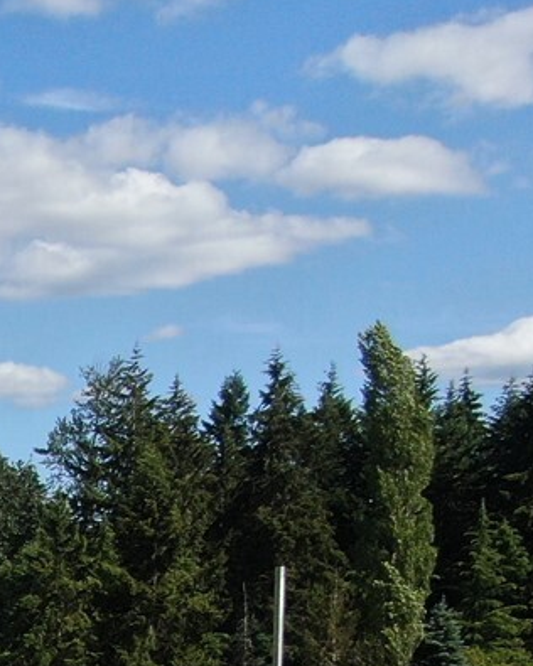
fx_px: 1873
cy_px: 943
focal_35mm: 95
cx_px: -499
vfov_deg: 18.3
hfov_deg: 13.9
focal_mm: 4.39
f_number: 2.8
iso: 110
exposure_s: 1/1600
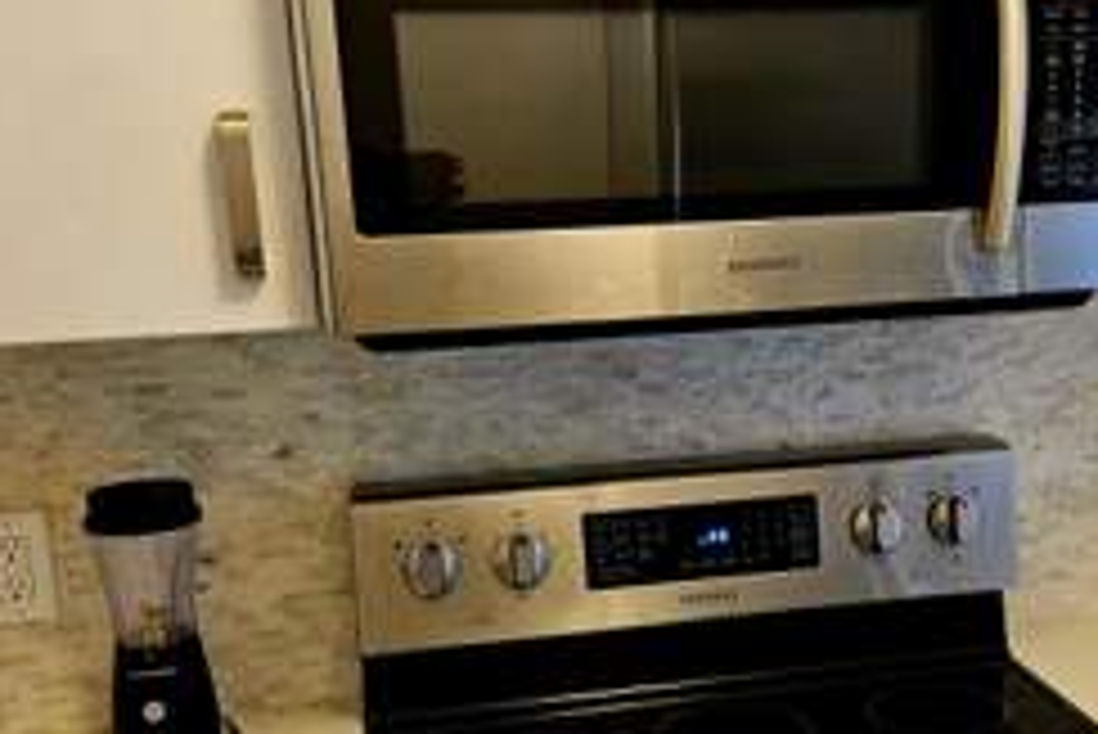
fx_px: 1434
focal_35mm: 47
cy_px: 466
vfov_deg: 28.6
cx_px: 752
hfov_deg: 41.2
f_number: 1.8
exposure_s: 1/120
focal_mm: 5.4
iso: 1000
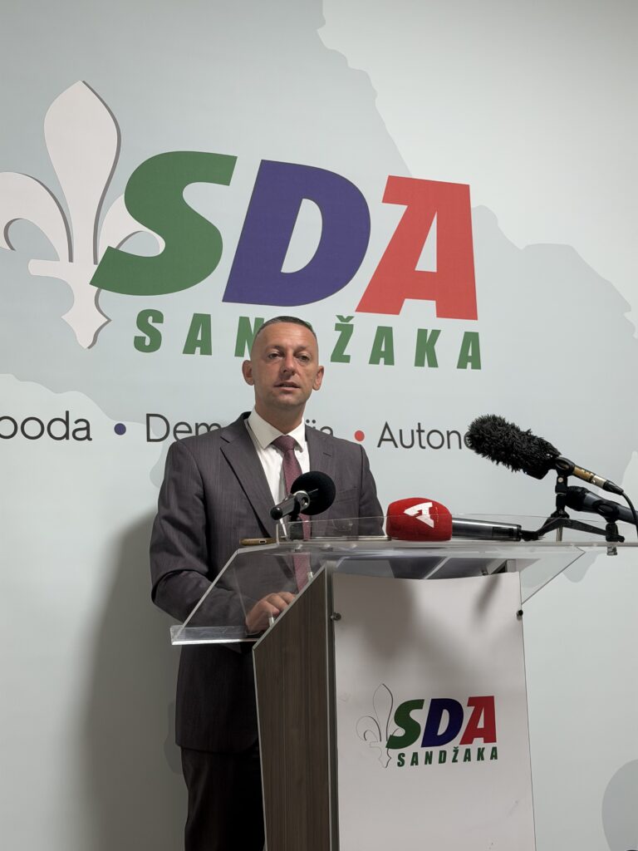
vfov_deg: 39.7
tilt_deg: +9.1
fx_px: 1180
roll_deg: +1.5
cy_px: 426
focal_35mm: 48
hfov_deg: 30.3
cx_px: 319
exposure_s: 1/50
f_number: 1.78
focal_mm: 6.76
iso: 125
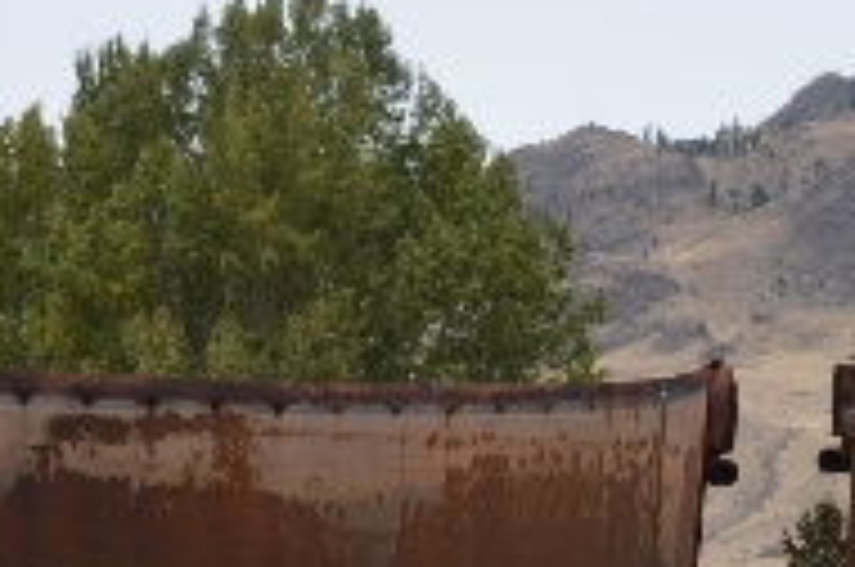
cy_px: 826
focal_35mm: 158
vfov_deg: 8.5
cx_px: 1017
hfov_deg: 12.7
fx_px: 3746
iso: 100
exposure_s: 1/200
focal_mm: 20
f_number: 6.3
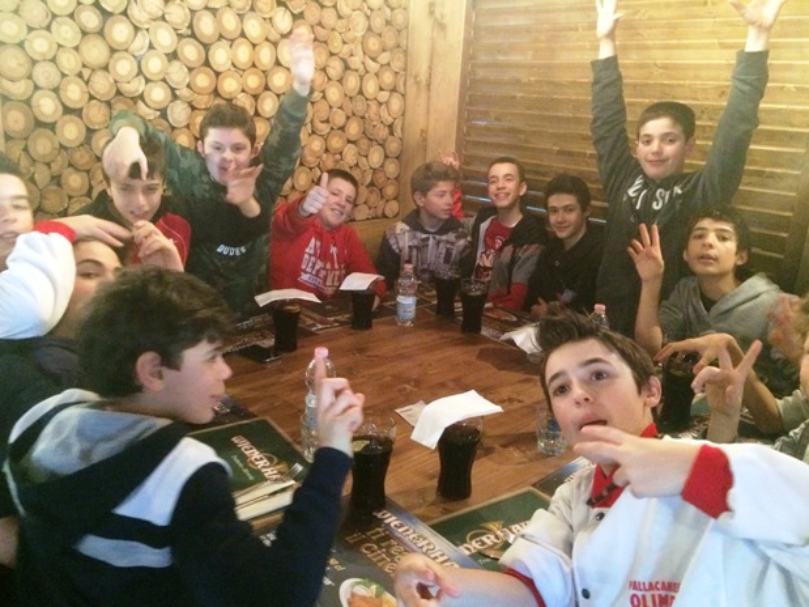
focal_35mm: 30
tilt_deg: -17.4
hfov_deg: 60.0
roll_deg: -1.9
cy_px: 313
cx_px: 395
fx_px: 701
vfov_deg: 46.8
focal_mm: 4.15
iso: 500
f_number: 2.2
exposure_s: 1/15
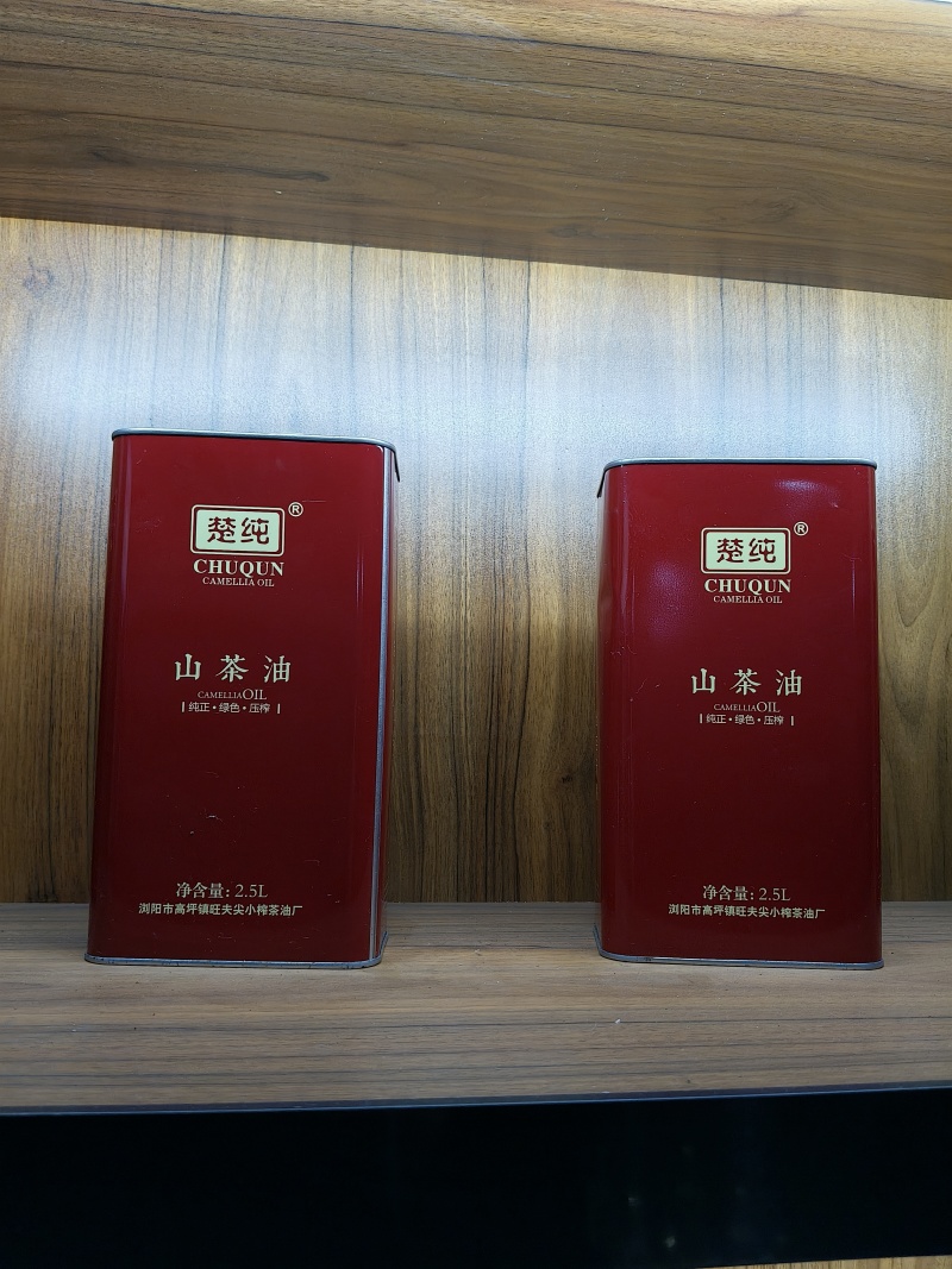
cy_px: 634
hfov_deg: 53.1
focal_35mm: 26
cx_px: 476
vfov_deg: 67.3
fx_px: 954
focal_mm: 4.84
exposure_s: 1/120
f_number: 1.8
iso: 100
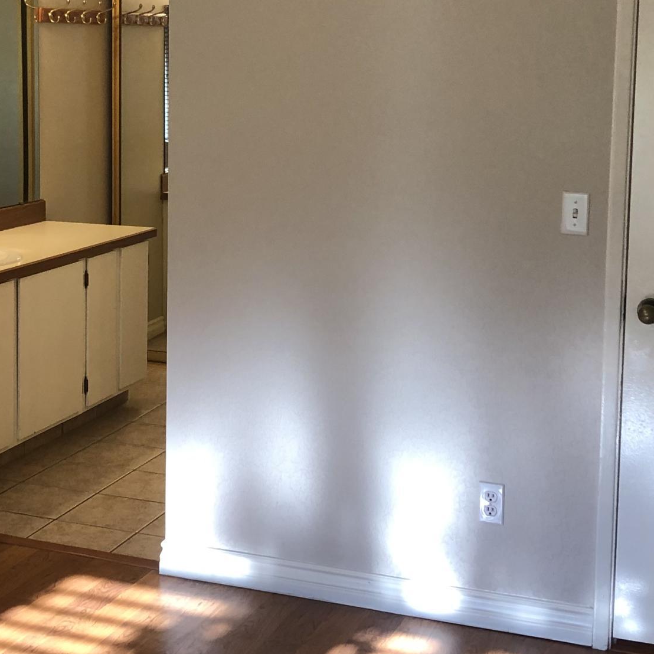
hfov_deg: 25.5
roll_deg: -0.2
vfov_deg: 25.6
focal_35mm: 67
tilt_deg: -6.9
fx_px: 1432
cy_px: 215
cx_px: 184
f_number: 1.8
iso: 32
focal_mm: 3.99
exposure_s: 1/30
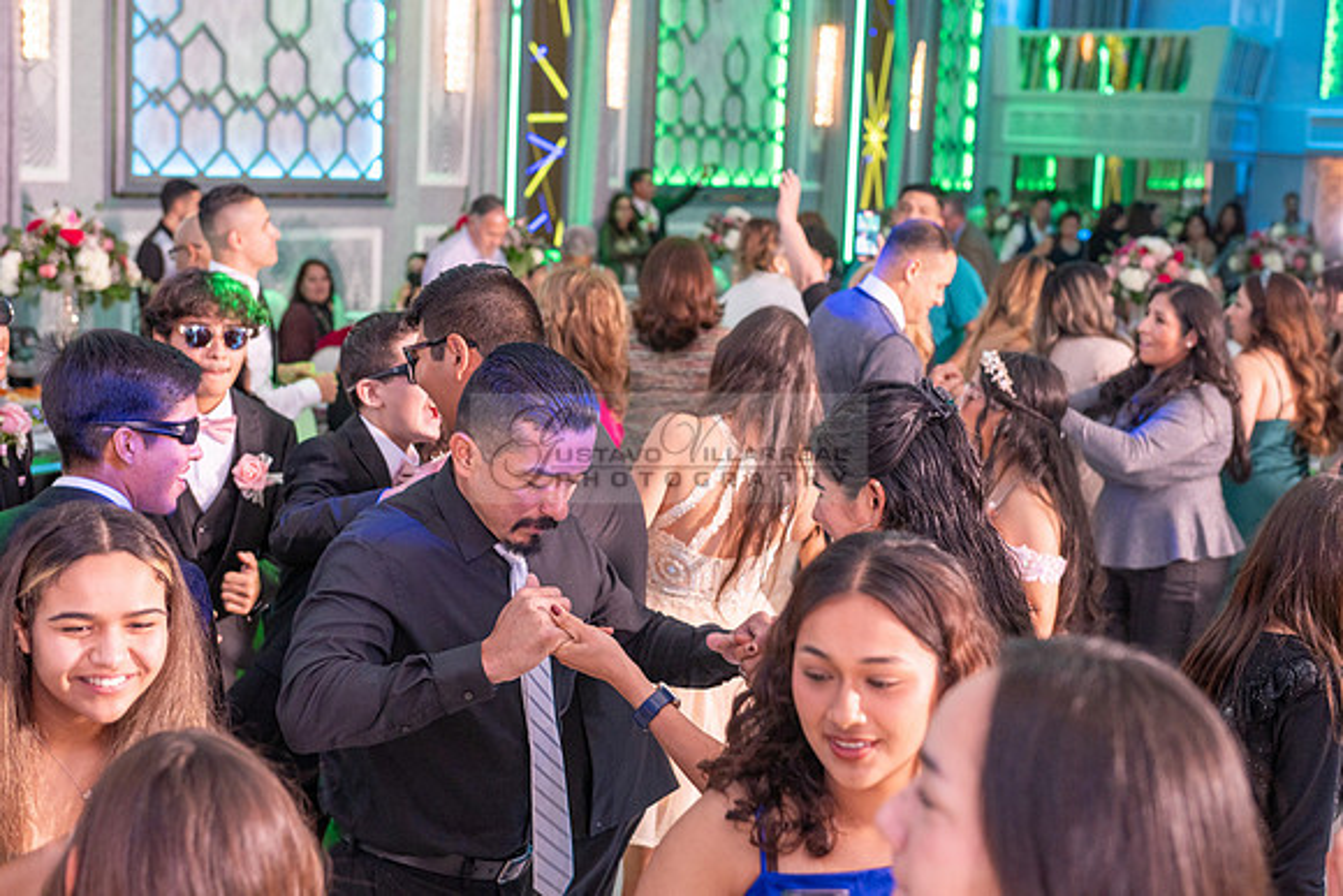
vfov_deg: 26.0
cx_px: 672
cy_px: 448
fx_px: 1940
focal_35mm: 52
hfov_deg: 38.2
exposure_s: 1/160
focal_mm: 52
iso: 1000
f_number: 4.5
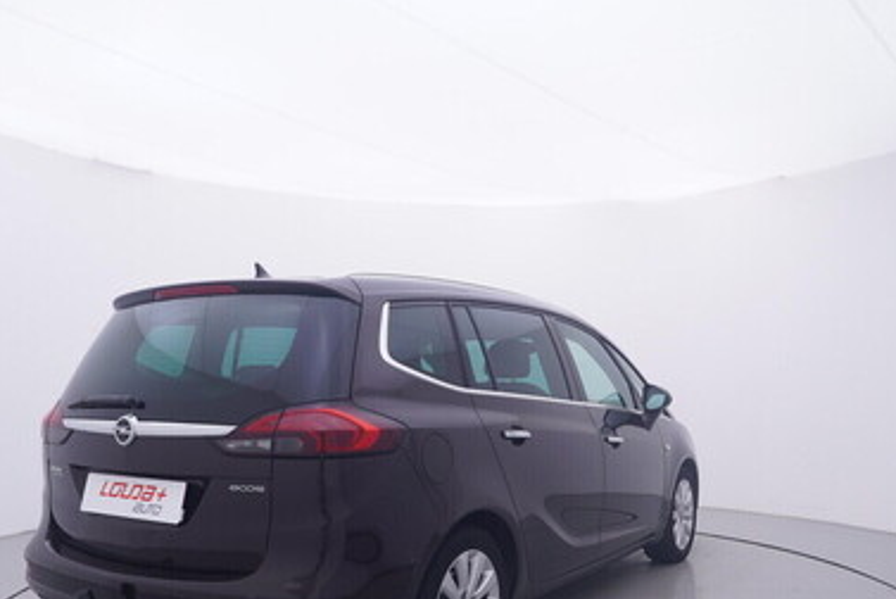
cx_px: 474
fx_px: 815
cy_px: 427
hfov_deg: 57.5
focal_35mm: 33
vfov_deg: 39.6
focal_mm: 15
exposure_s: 1/80
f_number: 5
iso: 200
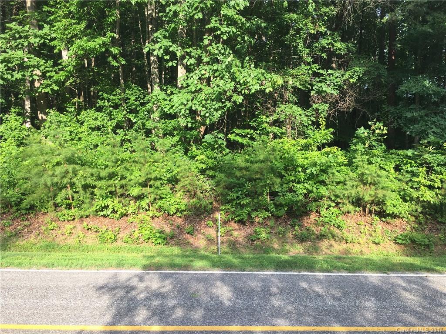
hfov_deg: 61.7
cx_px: 223
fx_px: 374
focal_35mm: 29
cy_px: 167
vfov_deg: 48.2
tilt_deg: +1.2
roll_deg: -0.2
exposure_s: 1/318
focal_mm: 4.15
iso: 25
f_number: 2.2
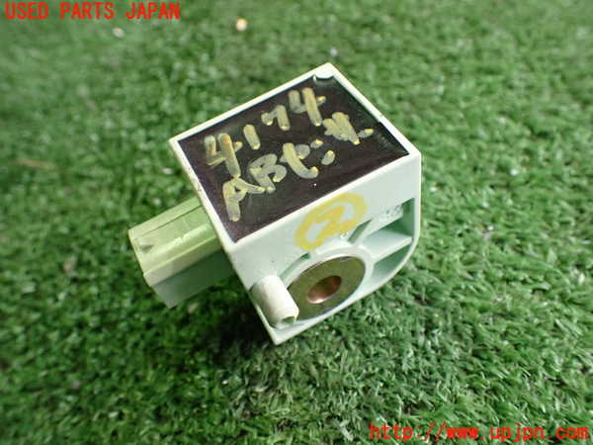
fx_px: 514
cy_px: 222
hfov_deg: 60.0
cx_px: 296
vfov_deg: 46.8
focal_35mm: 30
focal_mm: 5.4
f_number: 2.3
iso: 800
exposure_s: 1/100
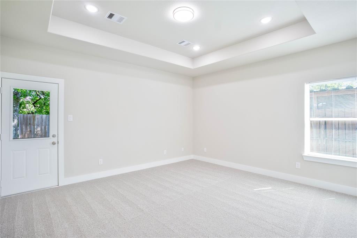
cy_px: 119
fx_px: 164
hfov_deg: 95.0
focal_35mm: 16
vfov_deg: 72.0
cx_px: 178
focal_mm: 11
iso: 400
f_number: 8
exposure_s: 1/5
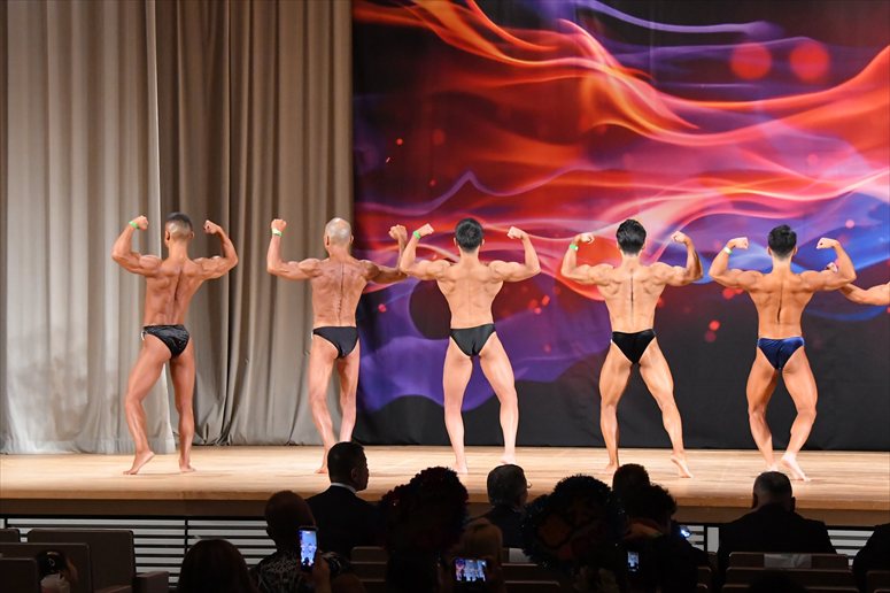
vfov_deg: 11.1
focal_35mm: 123
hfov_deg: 16.7
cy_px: 296
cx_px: 445
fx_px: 3039
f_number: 5.6
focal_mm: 82
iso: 7200
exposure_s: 1/400
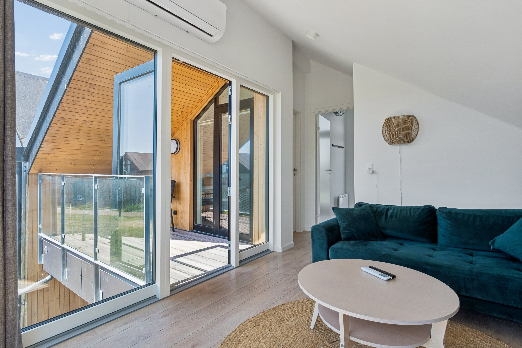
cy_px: 174
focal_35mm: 18
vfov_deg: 67.4
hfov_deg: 90.0
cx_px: 261
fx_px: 261
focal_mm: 11.9
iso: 200
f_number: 8
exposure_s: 1/50
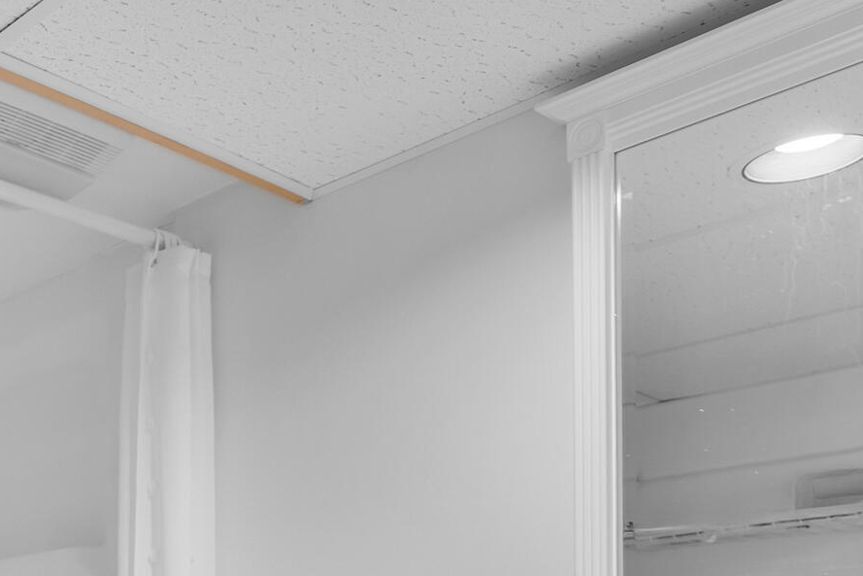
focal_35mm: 45
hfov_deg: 37.8
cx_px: -40
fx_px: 1079
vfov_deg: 25.5
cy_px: 756
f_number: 4
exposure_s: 1/8
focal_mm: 16
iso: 250
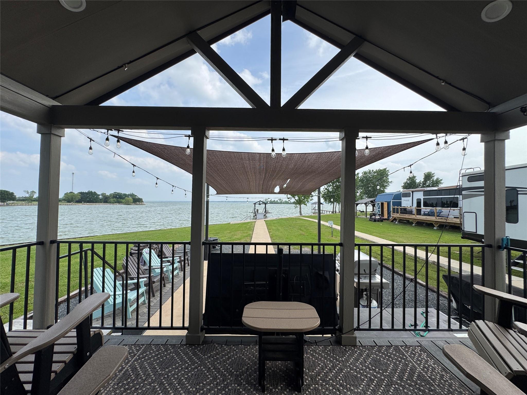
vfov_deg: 85.7
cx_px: 264
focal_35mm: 14
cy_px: 198
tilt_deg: +0.6
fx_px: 213
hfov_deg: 102.1
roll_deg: +0.3
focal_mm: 2.22
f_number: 2.2
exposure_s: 1/1198
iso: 40
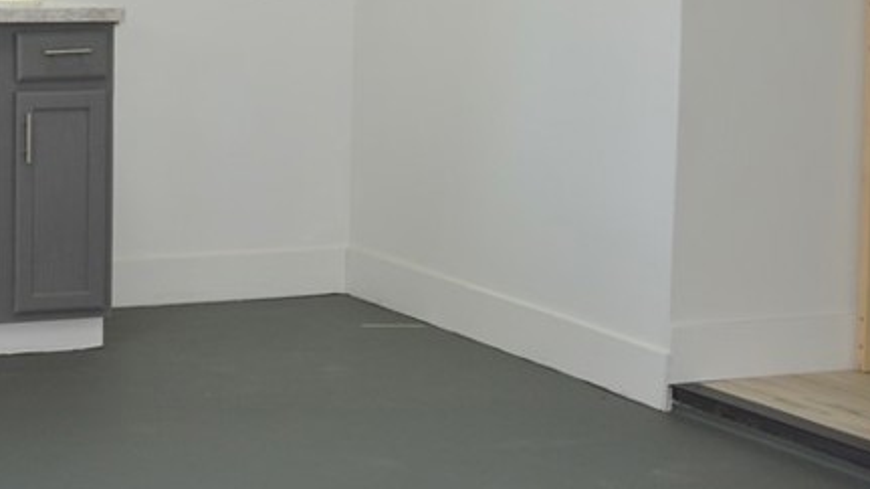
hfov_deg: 21.6
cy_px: 61
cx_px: 121
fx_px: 2237
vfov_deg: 12.4
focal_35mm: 97
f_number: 4.2
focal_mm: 26
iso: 400
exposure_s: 1/100
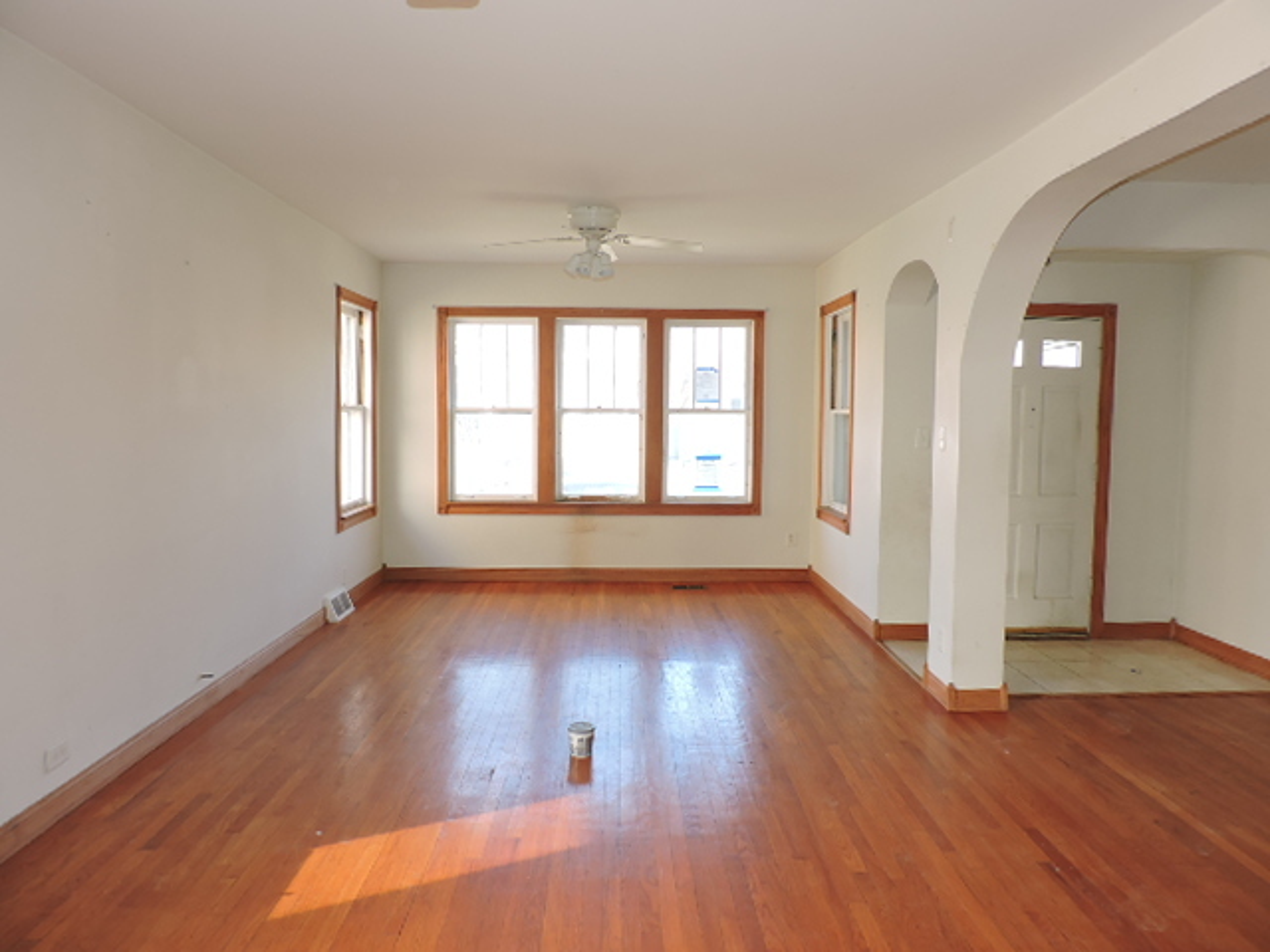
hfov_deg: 71.6
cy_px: 476
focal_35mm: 24
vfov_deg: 56.8
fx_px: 881
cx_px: 635
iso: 110
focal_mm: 4.3
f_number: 3
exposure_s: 1/40
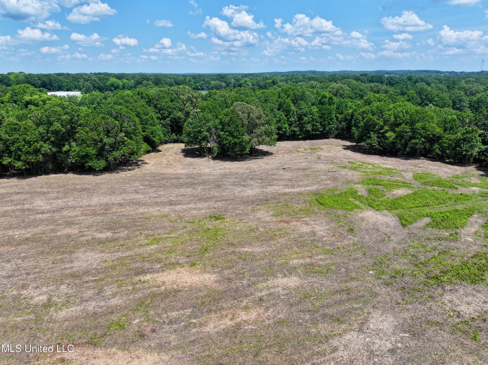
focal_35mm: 24
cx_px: 244
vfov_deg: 56.8
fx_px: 338
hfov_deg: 71.6
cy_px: 182
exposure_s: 1/2000
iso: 120
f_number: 2.8
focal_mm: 12.29
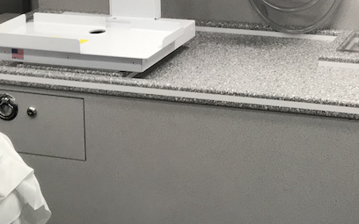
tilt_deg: -8.4
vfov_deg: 13.3
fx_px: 910
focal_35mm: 93
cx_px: 348
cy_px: -105
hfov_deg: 21.6
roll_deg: +0.8
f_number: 1.8
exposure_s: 1/120
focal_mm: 3.99
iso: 32
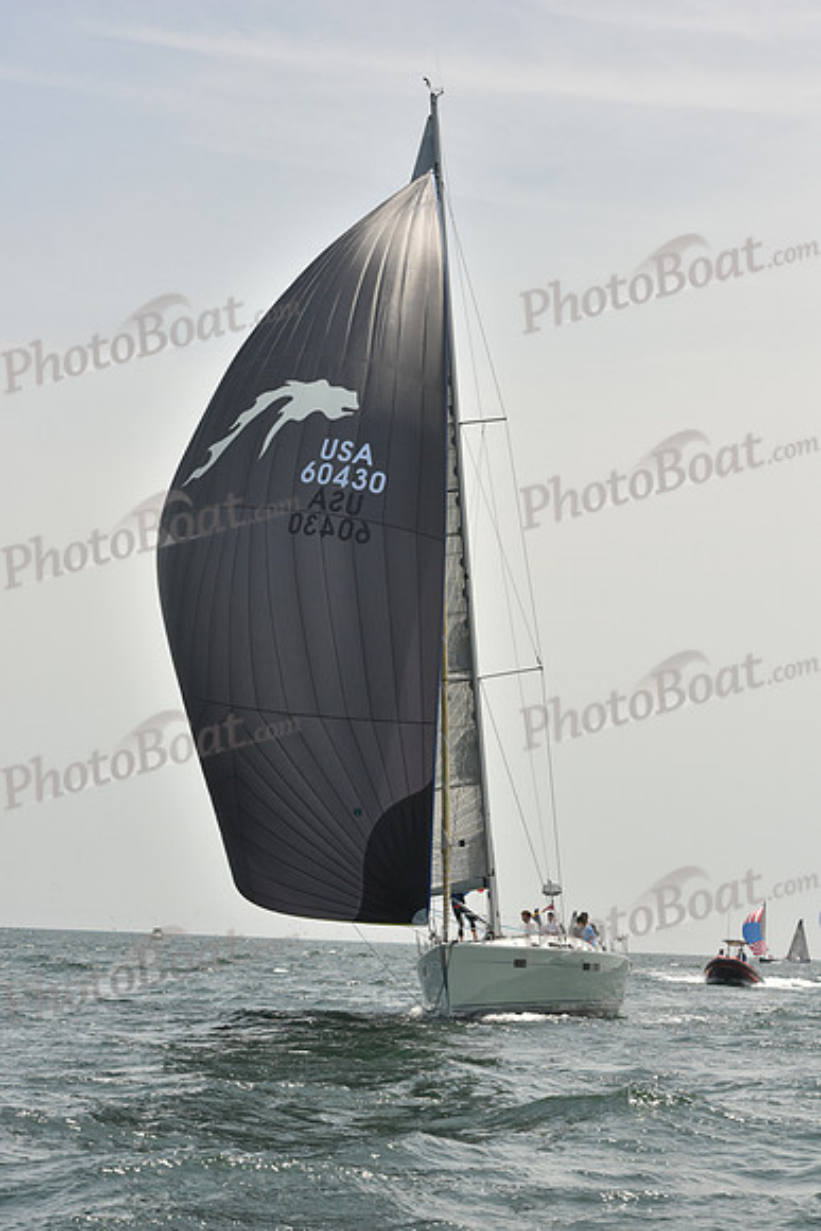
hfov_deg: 16.1
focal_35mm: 85
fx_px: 2906
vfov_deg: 23.9
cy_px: 616
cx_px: 410
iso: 400
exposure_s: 1/1600
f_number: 9
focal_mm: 85
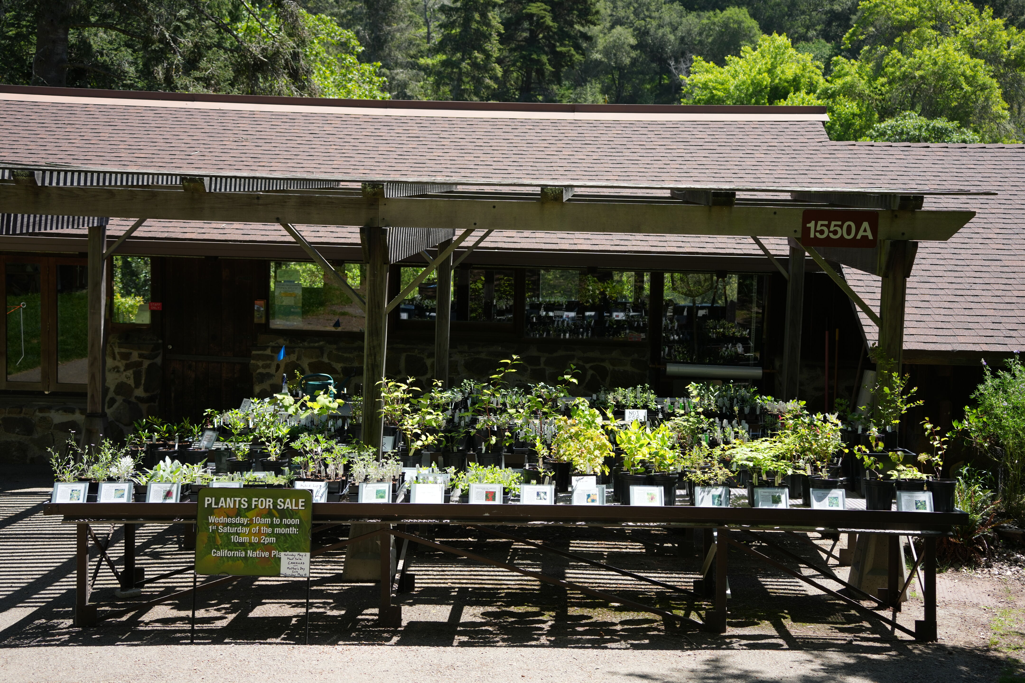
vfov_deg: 27.0
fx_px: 1423
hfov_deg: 39.6
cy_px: 342
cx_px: 512
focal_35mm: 50
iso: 250
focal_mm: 50
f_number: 4.5
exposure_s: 1/500
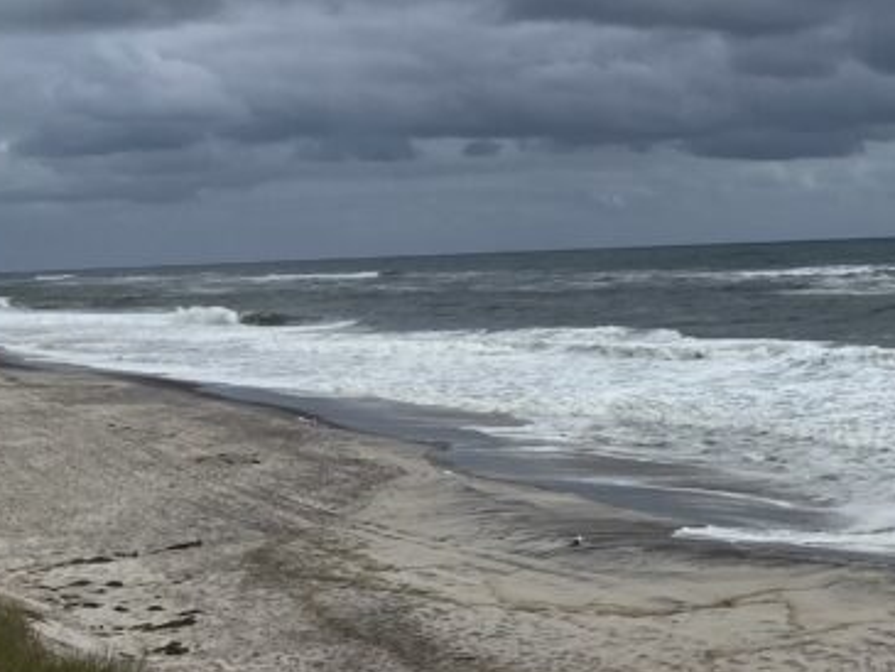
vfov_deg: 20.2
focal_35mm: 73
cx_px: 1143
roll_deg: +1.9
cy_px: 270
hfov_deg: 23.7
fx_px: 1888
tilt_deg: -2.2
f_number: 1.8
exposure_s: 1/8197
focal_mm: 4.25
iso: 32
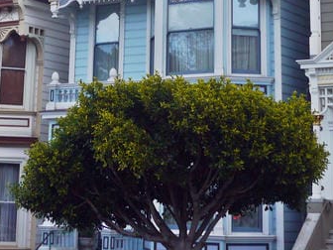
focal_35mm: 100
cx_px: 99
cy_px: -96
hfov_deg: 19.5
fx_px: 962
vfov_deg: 14.1
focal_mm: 14
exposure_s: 1/250
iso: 160
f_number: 5.6
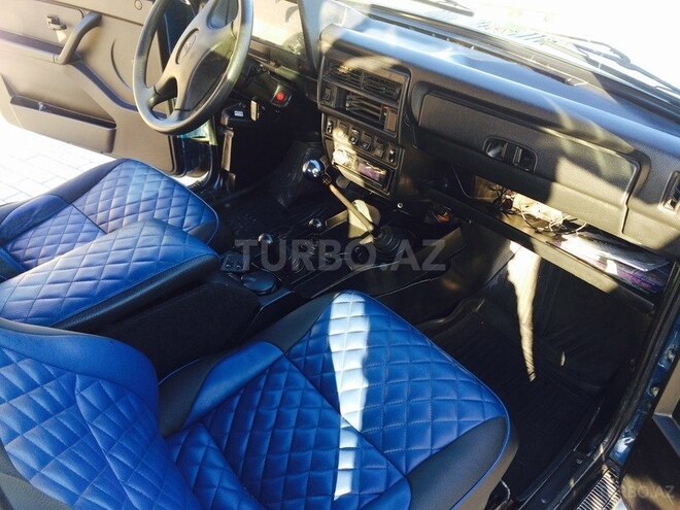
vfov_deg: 48.2
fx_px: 570
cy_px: 255
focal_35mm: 29
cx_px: 340
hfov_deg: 61.7
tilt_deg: -36.3
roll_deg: -1.8
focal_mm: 4.15
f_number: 2.2
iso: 32
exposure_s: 1/50
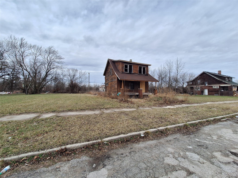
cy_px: 89
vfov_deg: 89.9
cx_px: 119
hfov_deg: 106.2
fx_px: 89
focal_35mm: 13
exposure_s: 1/1821
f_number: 2.2
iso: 40
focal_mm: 1.74
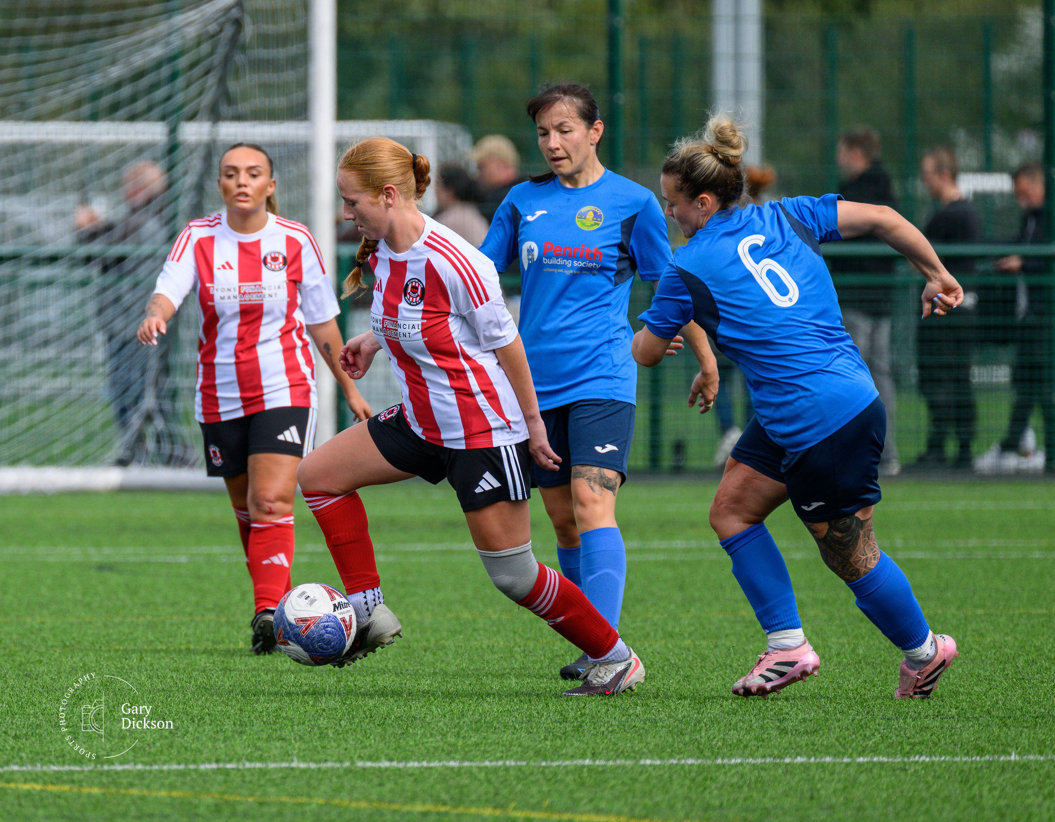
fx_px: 20748
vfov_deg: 2.3
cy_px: 352
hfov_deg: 2.9
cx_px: 305
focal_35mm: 671
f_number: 5.6
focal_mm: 400
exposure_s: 1/1600
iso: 560
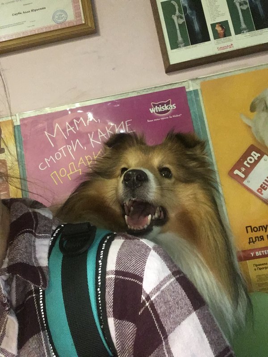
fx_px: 320
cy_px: 178
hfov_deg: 45.4
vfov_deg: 58.4
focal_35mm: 31
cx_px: 134
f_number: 2.4
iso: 400
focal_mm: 2.15
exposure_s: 1/20
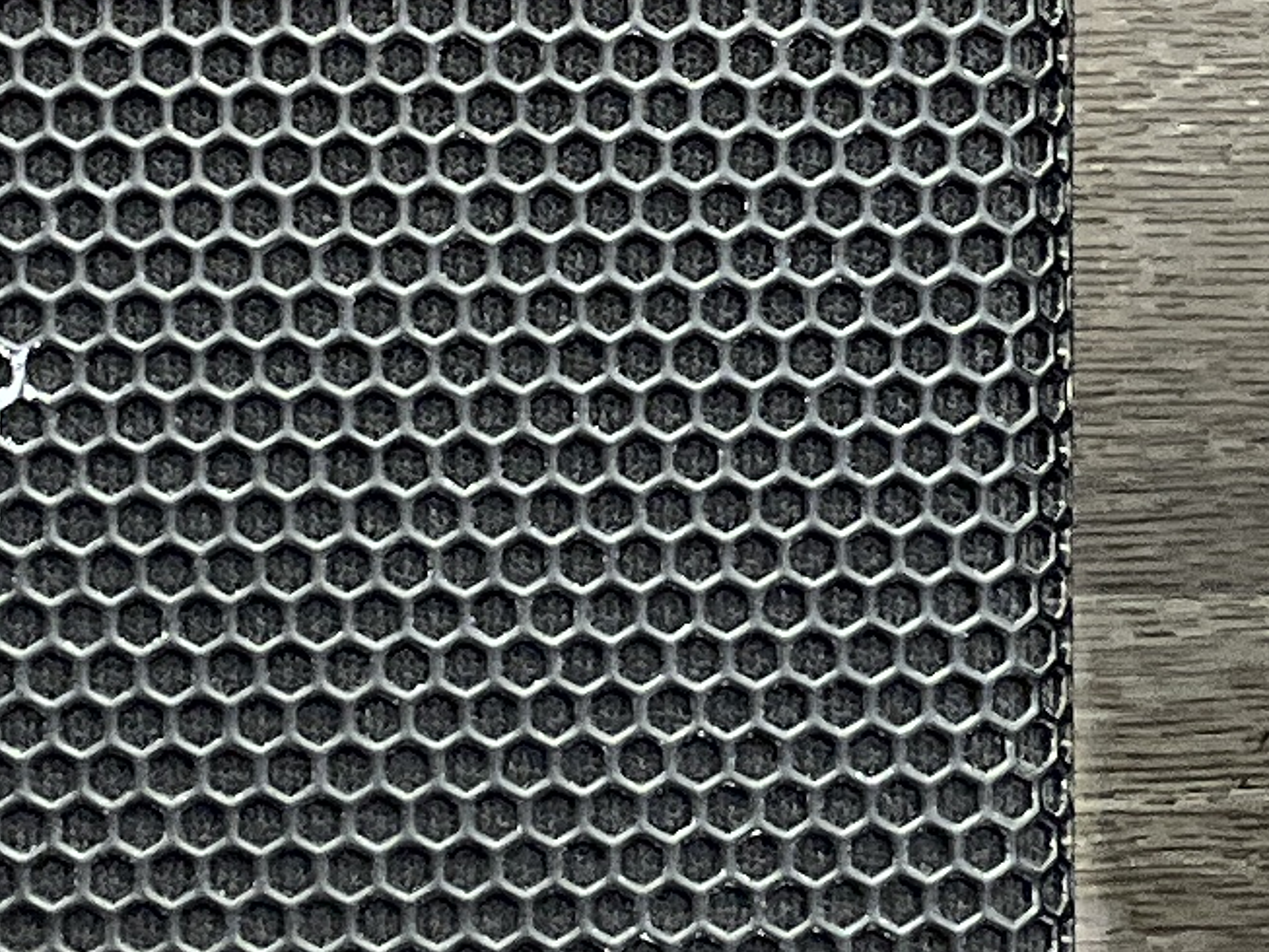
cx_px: 1014
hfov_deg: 11.0
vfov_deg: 8.2
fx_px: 6563
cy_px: -99
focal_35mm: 179
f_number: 1.8
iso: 80
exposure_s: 1/50
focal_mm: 3
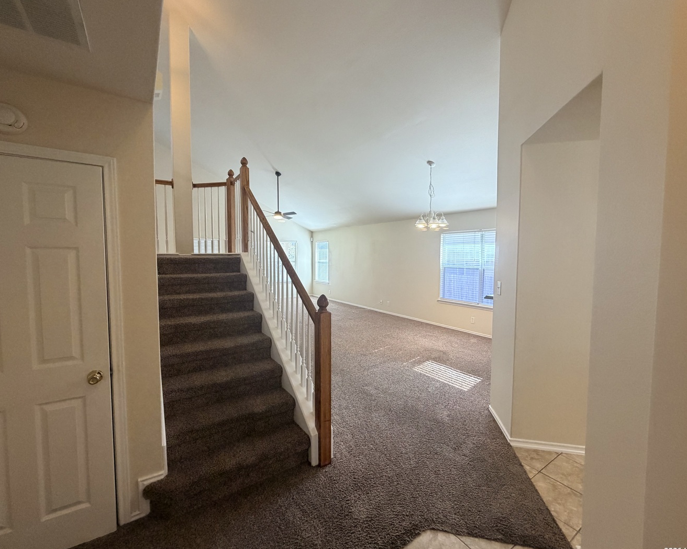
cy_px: 272
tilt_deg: -3.6
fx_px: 305
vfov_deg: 84.0
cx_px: 342
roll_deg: +0.9
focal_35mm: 15
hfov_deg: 96.8
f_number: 2.2
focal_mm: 2.22
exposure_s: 1/120
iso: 250
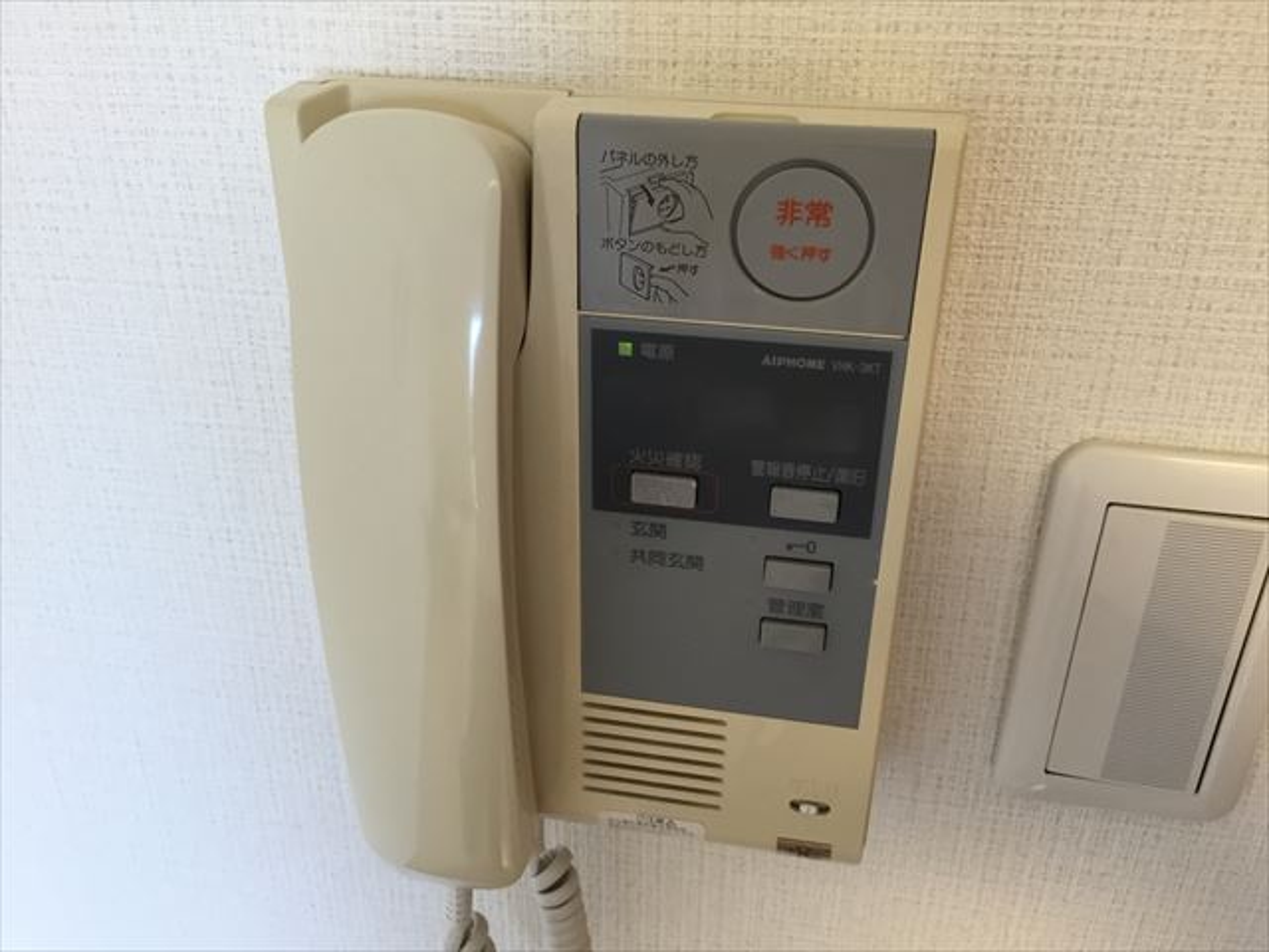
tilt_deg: -28.0
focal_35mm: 29
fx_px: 1063
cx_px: 634
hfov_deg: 61.7
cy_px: 476
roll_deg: -2.8
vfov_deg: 48.2
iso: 50
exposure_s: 1/33
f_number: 2.2
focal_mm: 4.15
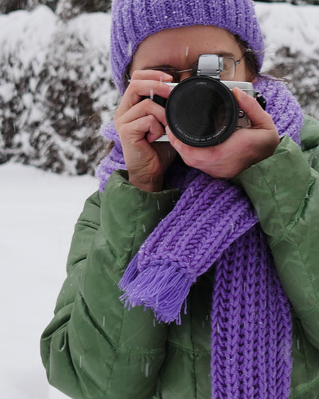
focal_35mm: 96
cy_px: 174
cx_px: 195
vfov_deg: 19.9
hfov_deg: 16.0
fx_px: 1132
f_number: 3.5
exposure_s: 1/160
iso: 200
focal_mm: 19
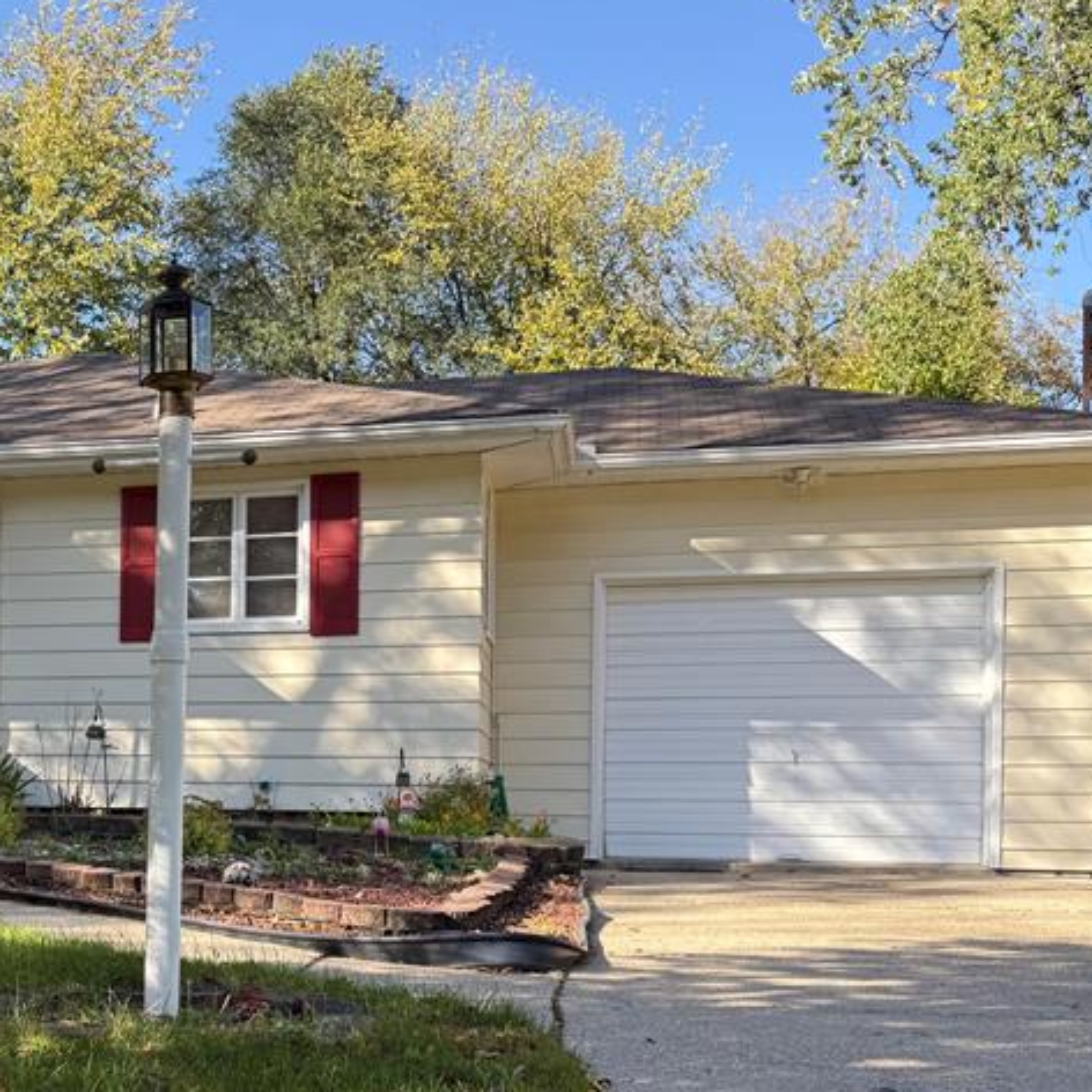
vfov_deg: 36.1
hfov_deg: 34.3
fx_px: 1642
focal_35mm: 46
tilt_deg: +0.1
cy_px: 798
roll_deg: -0.3
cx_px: 69
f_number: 1.78
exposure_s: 1/1032
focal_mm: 6.76
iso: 80
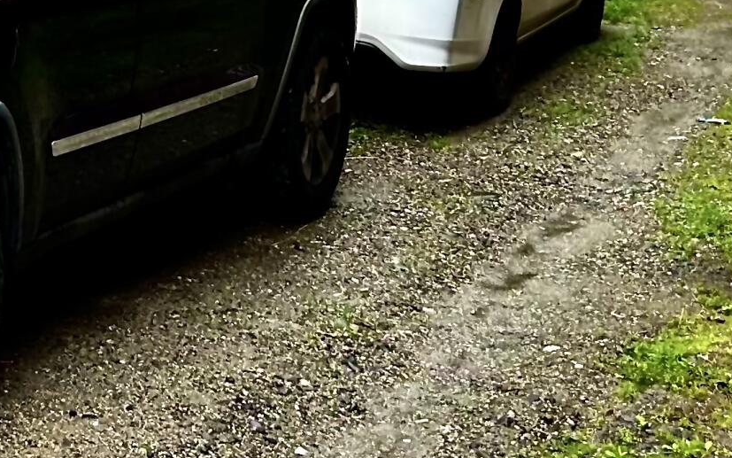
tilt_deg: +3.3
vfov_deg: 12.2
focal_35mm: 100
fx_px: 1995
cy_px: -323
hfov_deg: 20.1
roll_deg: -0.1
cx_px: -14
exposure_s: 1/121
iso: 40
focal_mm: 5.7
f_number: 1.5
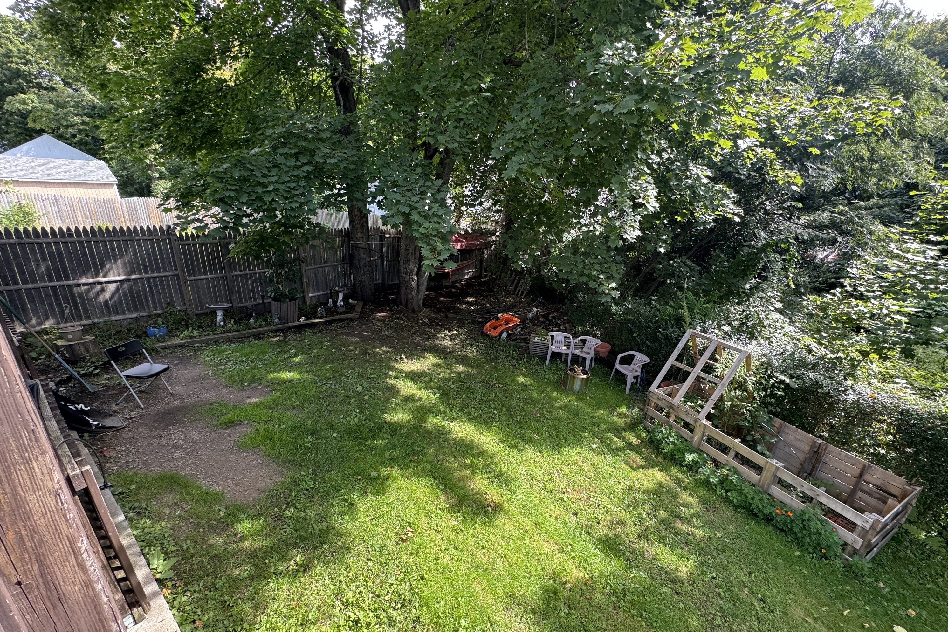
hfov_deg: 100.4
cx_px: 479
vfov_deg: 77.2
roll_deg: +1.1
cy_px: 339
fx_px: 395
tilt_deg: -18.7
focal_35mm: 15
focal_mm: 2.22
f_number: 2.2
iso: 64
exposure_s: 1/99
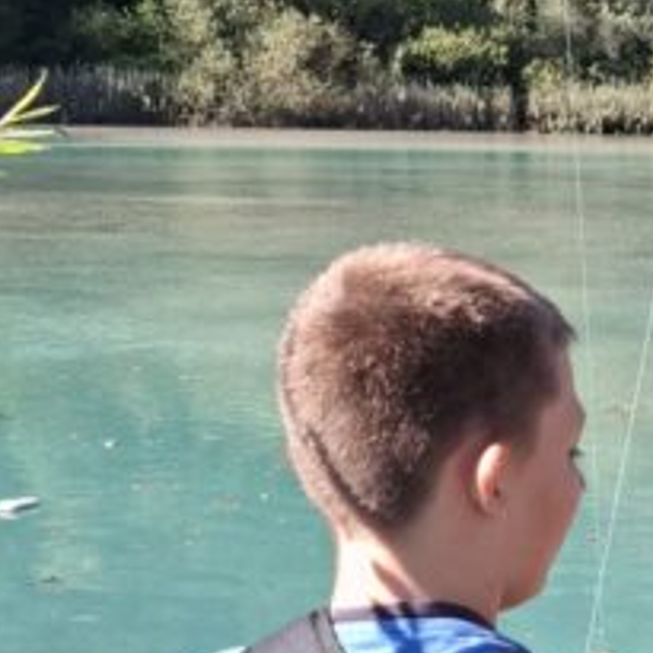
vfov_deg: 20.1
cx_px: 933
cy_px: 448
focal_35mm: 86
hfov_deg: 18.3
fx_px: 1835
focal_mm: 5.54
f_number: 1.8
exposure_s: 1/611
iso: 50
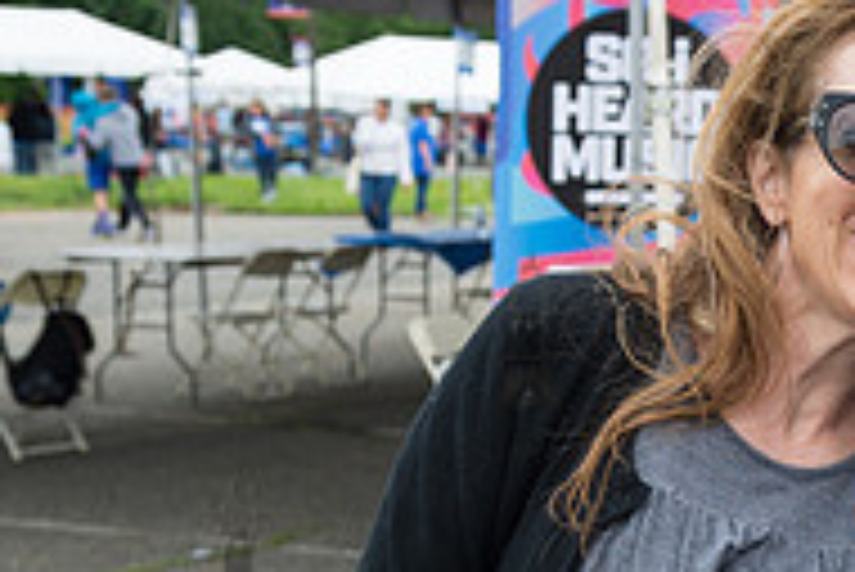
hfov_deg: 18.3
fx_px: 2472
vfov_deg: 13.0
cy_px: 547
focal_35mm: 104
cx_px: 1107
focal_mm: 34
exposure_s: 1/400
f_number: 5
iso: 200
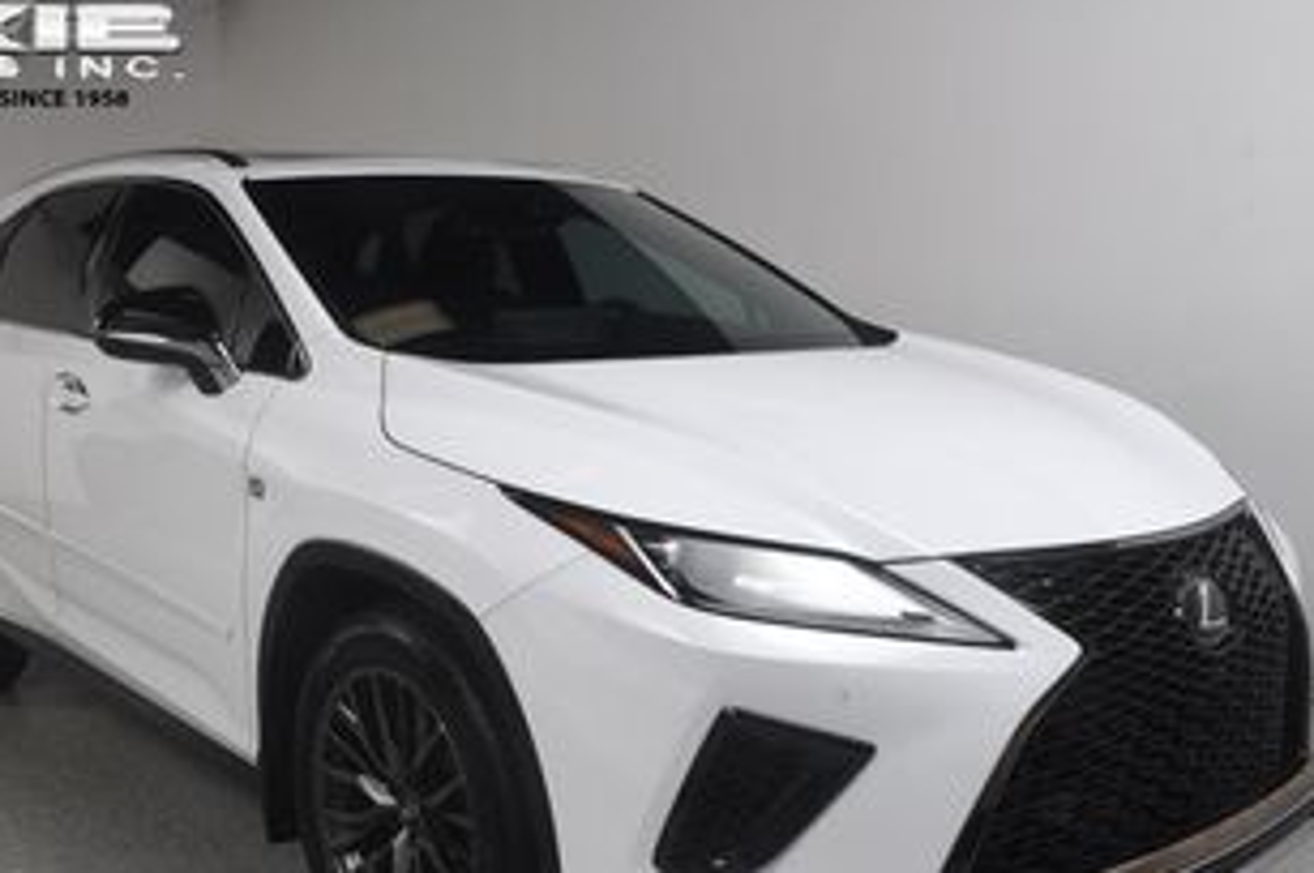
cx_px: 569
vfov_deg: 31.0
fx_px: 1568
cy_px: 556
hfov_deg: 45.4
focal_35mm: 43
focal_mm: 22
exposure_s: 1/160
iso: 100
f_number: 11
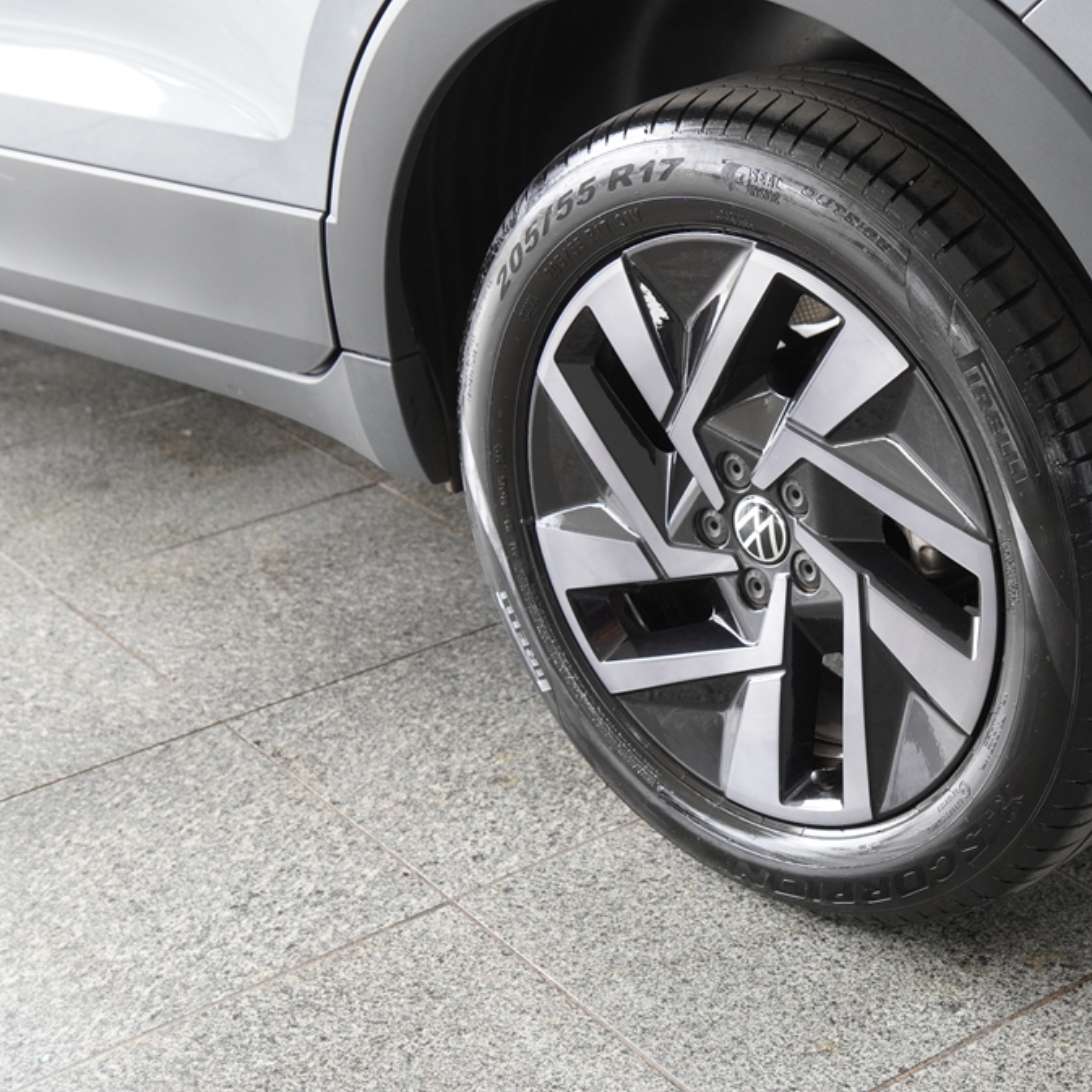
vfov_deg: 26.1
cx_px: 704
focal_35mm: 66
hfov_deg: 26.0
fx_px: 2356
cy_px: 540
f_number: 4
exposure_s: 1/160
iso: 800
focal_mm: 34
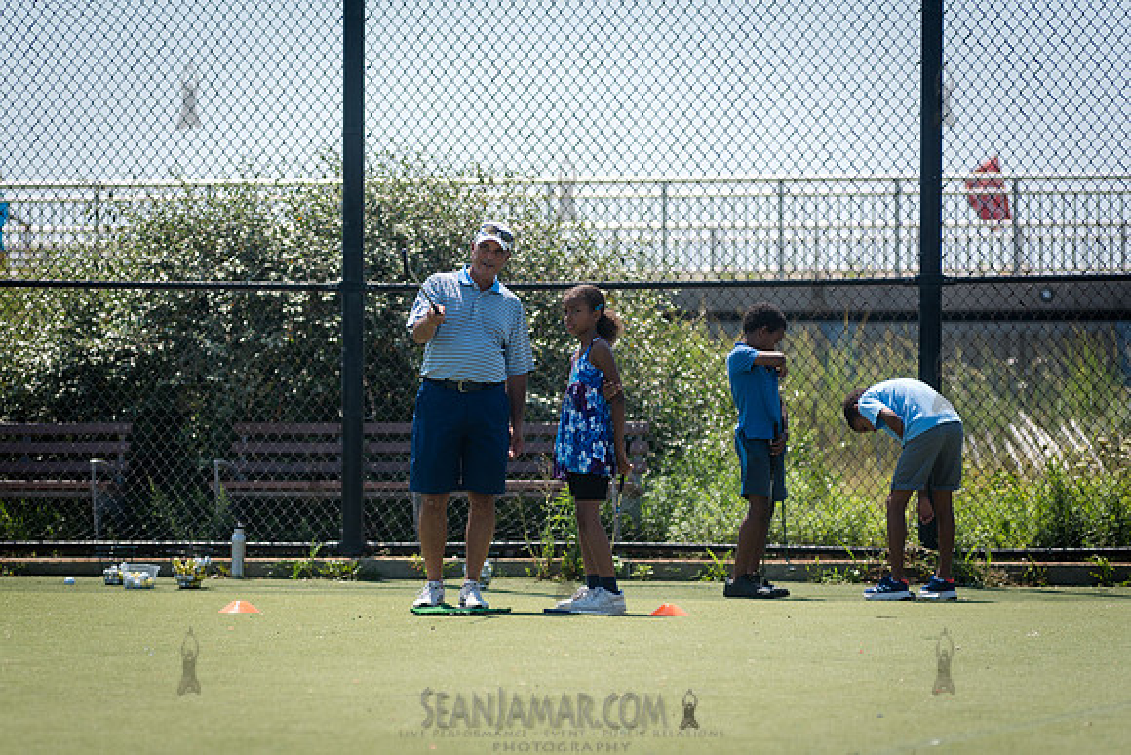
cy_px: 378
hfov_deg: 8.3
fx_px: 7837
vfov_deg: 5.5
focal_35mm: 249
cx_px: 488
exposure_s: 1/1000
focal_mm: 200
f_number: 4
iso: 100
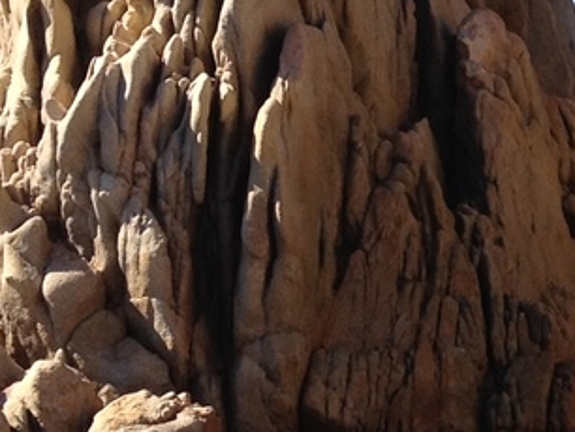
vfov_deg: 8.1
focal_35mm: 183
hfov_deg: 10.2
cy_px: 220
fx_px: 3042
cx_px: 996
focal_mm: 4.28
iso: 64
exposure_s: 1/1381
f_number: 2.4
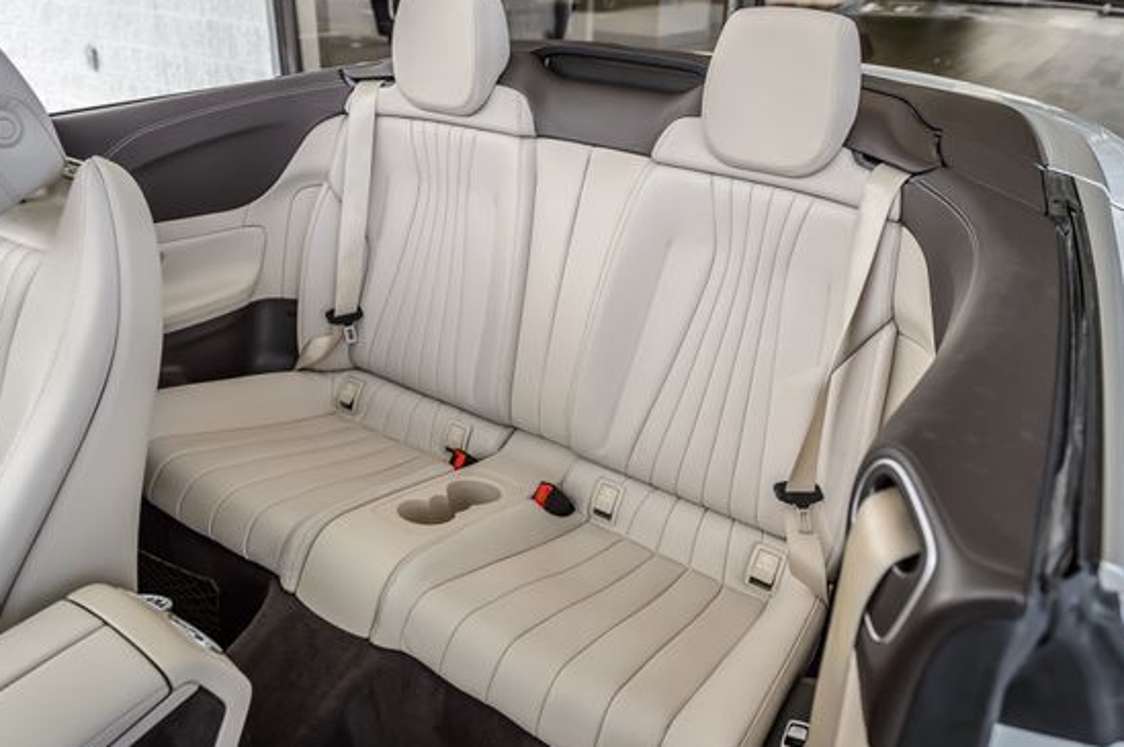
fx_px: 873
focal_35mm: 28
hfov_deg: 65.5
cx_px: 563
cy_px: 360
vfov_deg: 46.3
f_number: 4
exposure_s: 1/500
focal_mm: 24
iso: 400
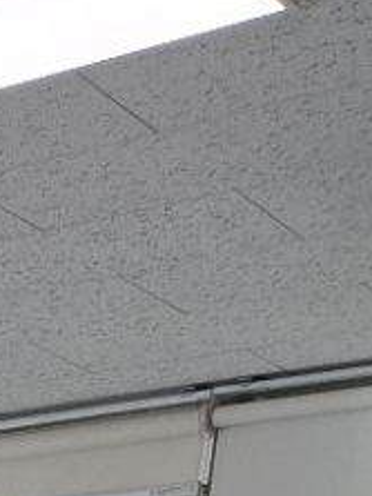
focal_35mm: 132
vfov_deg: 11.1
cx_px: -693
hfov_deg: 9.3
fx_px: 1893
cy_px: 1372
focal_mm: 5.4
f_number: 1.8
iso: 50
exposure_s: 1/120
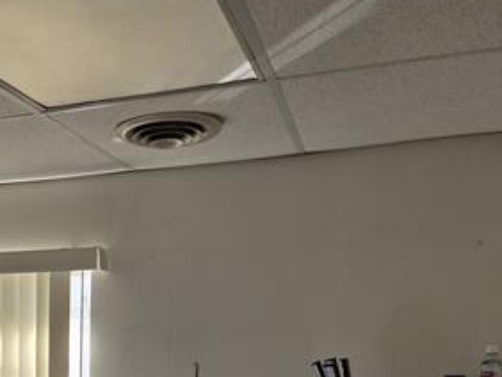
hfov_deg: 29.8
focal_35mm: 57
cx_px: -69
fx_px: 827
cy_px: 392
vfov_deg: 24.3
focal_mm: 5.4
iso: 25
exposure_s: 1/145
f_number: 1.8
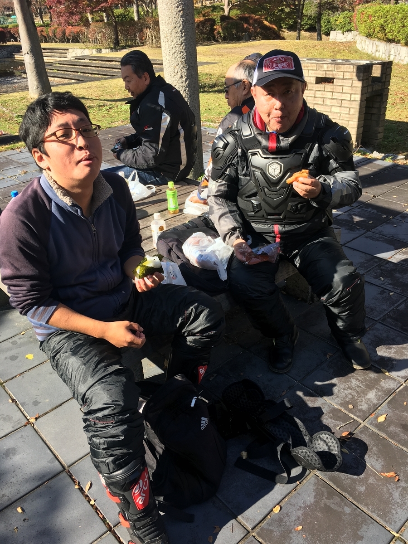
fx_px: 456
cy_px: 272
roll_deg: +1.3
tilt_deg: -28.3
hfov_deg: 48.2
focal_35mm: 29
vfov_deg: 61.7
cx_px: 204
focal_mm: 4.15
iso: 25
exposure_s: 1/530
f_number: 2.2
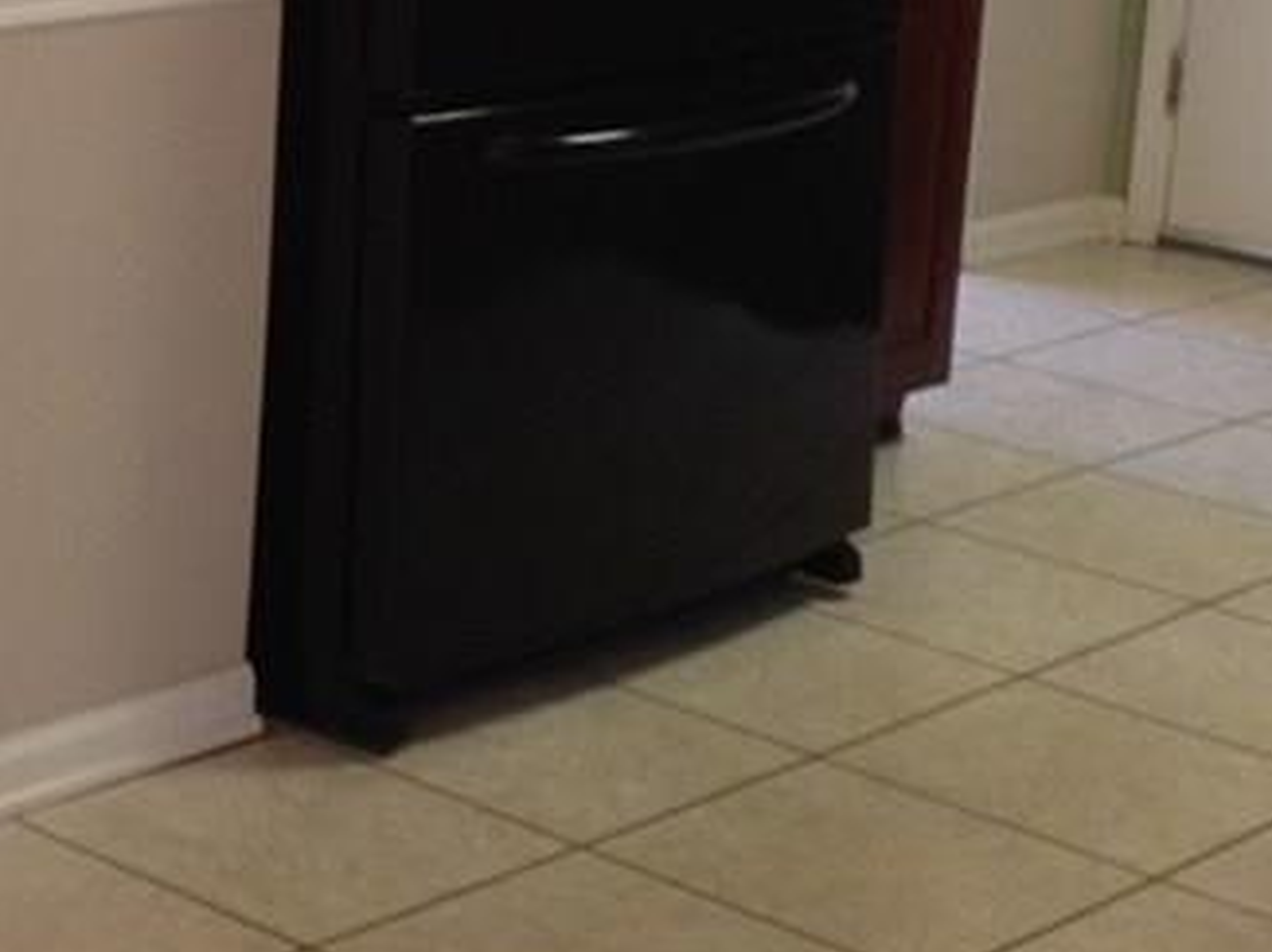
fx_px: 4039
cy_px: 183
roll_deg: -2.4
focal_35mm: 110
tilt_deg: -12.3
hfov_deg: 17.7
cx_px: 179
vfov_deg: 13.4
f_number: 2.4
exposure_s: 1/20
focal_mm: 4.28
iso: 160
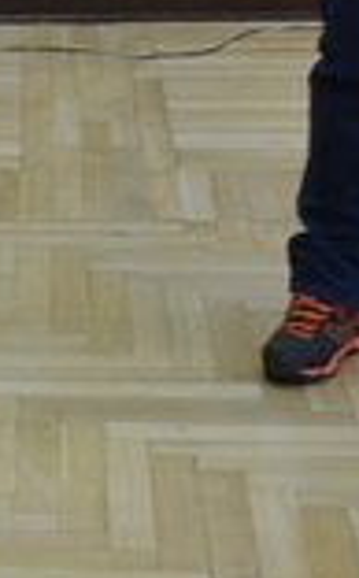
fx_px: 2608
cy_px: -83
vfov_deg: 12.4
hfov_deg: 7.5
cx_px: -440
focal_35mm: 166
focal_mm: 26
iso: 2200
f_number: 4.2
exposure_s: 1/60
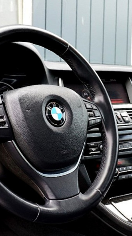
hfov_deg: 21.8
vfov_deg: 37.9
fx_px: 342
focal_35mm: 55
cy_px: 115
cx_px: 54
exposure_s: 1/60
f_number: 8
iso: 720
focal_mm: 20
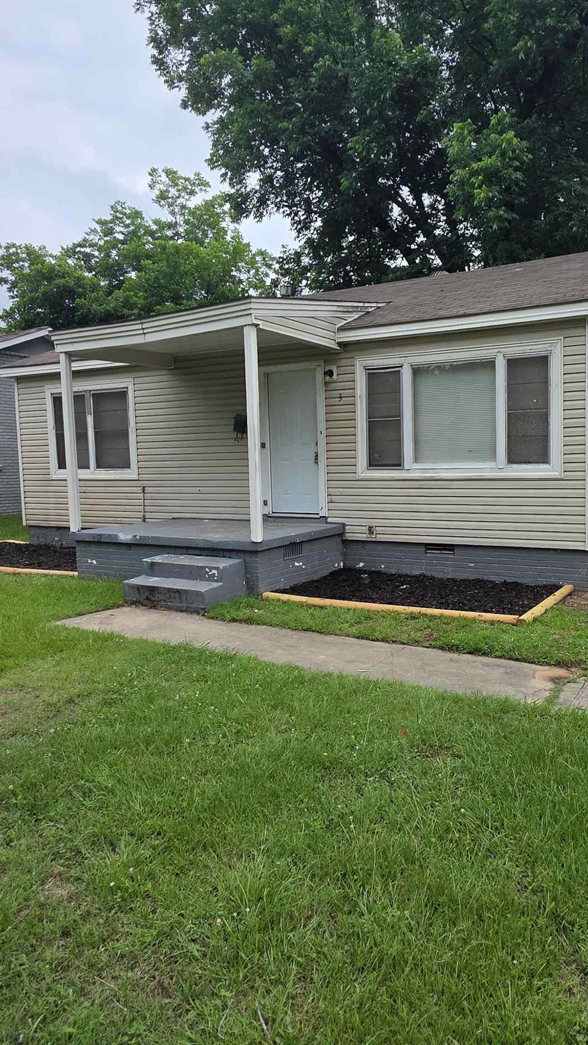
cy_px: 516
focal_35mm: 23
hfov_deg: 48.2
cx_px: 417
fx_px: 638
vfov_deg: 78.7
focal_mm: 2.2
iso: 40
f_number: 1.9
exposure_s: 1/1869
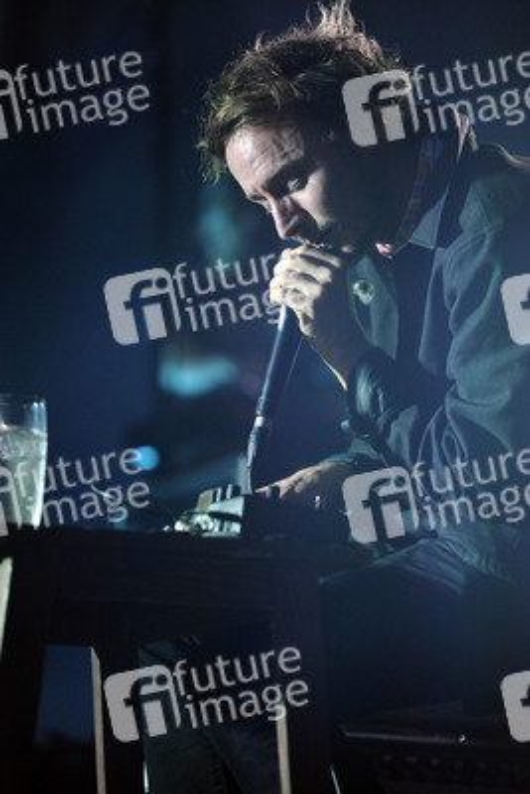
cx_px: 265
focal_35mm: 200
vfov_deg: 10.3
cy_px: 397
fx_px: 4413
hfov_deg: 6.9
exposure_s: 1/160
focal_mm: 200
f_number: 2.8
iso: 1600
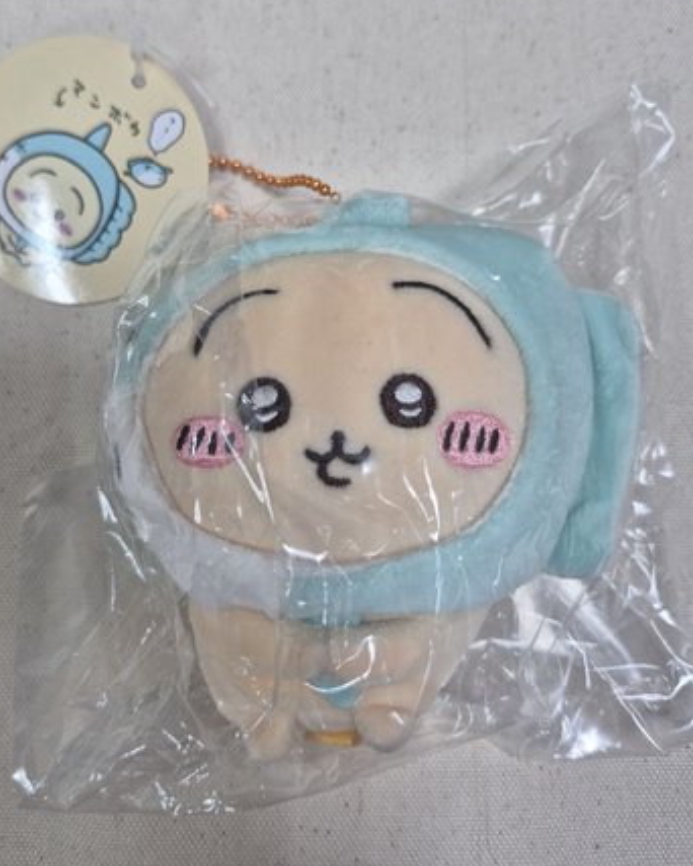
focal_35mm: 28
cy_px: 382
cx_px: 290
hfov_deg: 51.3
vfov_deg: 62.0
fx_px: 717
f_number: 1.8
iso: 125
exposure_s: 1/120
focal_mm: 5.4
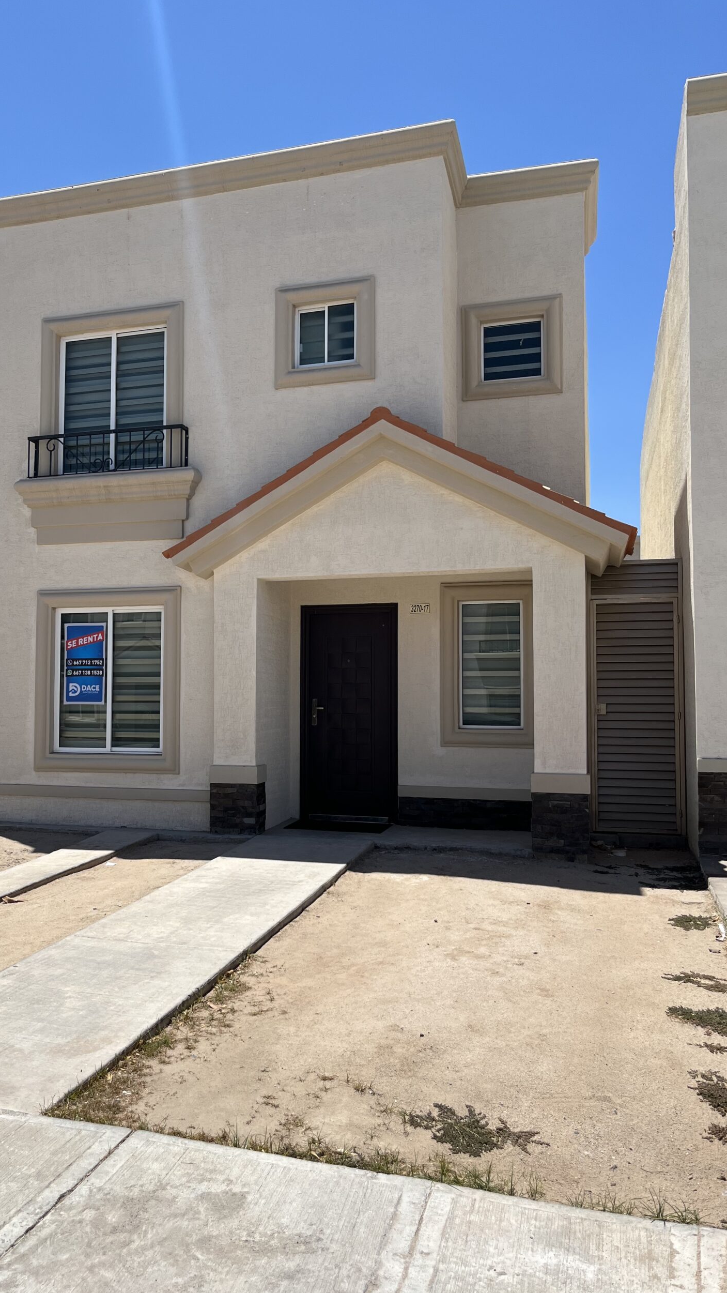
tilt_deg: +3.0
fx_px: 994
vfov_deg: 66.1
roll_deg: +0.6
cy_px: 650
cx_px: 255
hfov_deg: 39.8
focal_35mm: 29
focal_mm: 5.1
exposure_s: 1/5319
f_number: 1.6
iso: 50
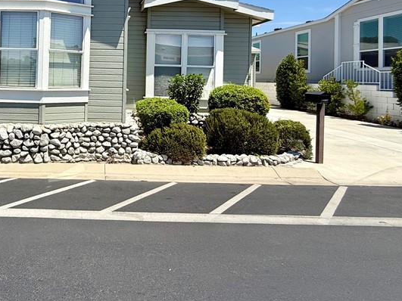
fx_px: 313
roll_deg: -1.3
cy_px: 73
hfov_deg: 60.2
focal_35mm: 27
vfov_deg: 49.2
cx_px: 82
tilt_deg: +0.6
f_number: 2.2
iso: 50
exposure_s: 1/2841
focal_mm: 2.22
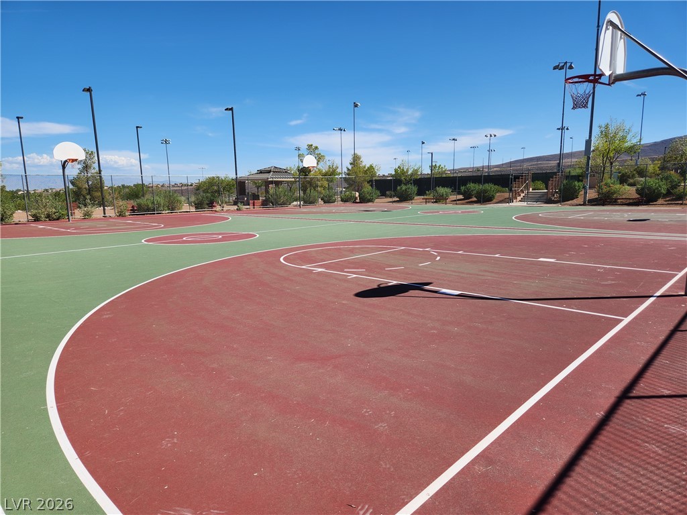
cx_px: 344
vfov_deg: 58.9
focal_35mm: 23
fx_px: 456
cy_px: 258
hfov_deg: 73.9
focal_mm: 5.4
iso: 20
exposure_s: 1/1989
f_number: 1.8
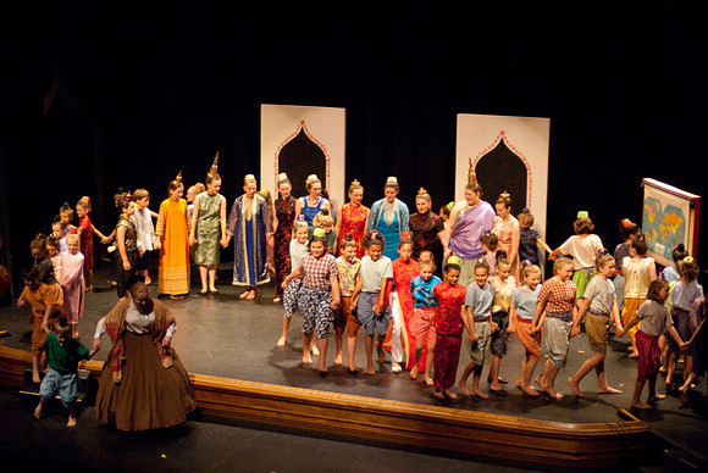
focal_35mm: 72
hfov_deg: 28.0
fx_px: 1417
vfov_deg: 19.0
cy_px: 236
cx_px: 354
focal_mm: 48
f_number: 2.8
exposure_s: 1/160
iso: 1000
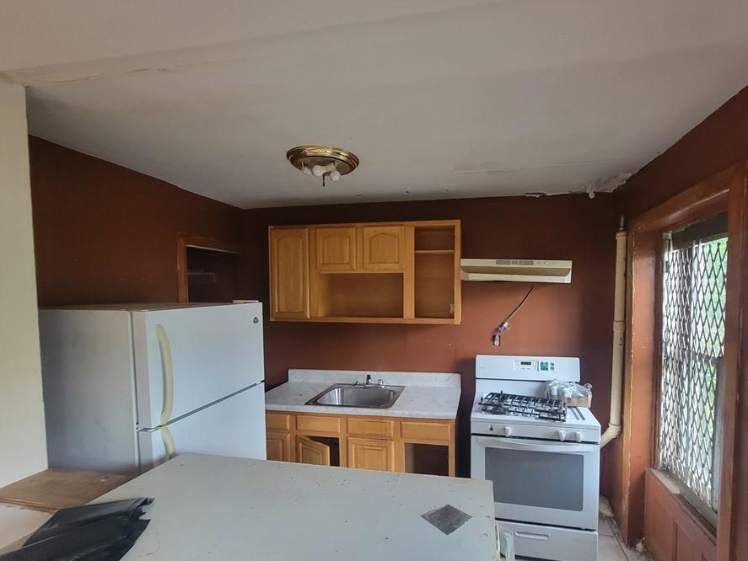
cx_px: 424
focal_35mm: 15
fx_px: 324
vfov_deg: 81.5
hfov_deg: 97.6
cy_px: 309
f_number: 2.2
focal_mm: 2.2
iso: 400
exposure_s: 1/40
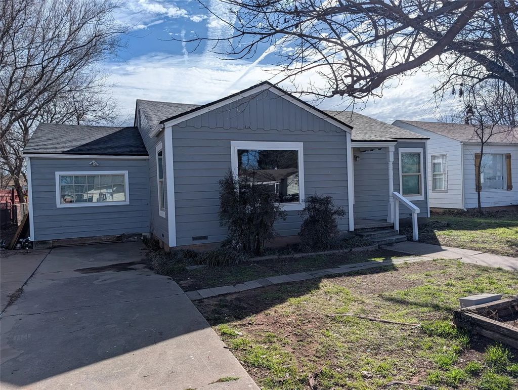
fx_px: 360
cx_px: 259
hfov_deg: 71.5
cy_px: 195
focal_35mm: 24
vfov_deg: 56.9
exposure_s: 1/2392
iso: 21
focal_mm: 6.9
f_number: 1.68
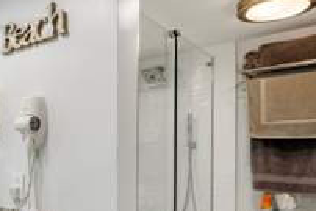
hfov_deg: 45.0
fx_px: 334
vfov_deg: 34.3
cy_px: 159
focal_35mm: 38
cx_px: 20
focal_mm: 16
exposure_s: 1/2
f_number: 9
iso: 100
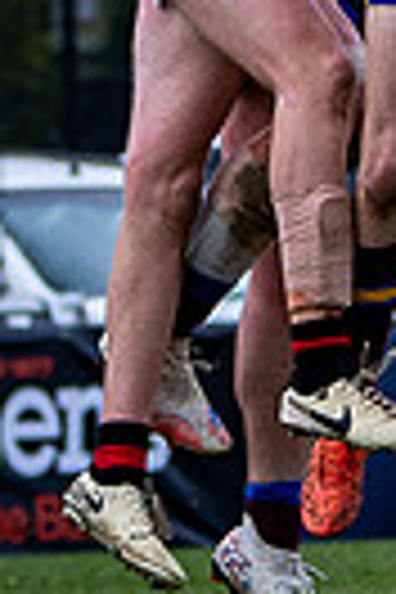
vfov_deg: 1.6
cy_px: -278
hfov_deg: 1.1
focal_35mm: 1278
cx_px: 335
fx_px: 21085
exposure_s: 1/1600
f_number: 2.8
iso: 180
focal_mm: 95
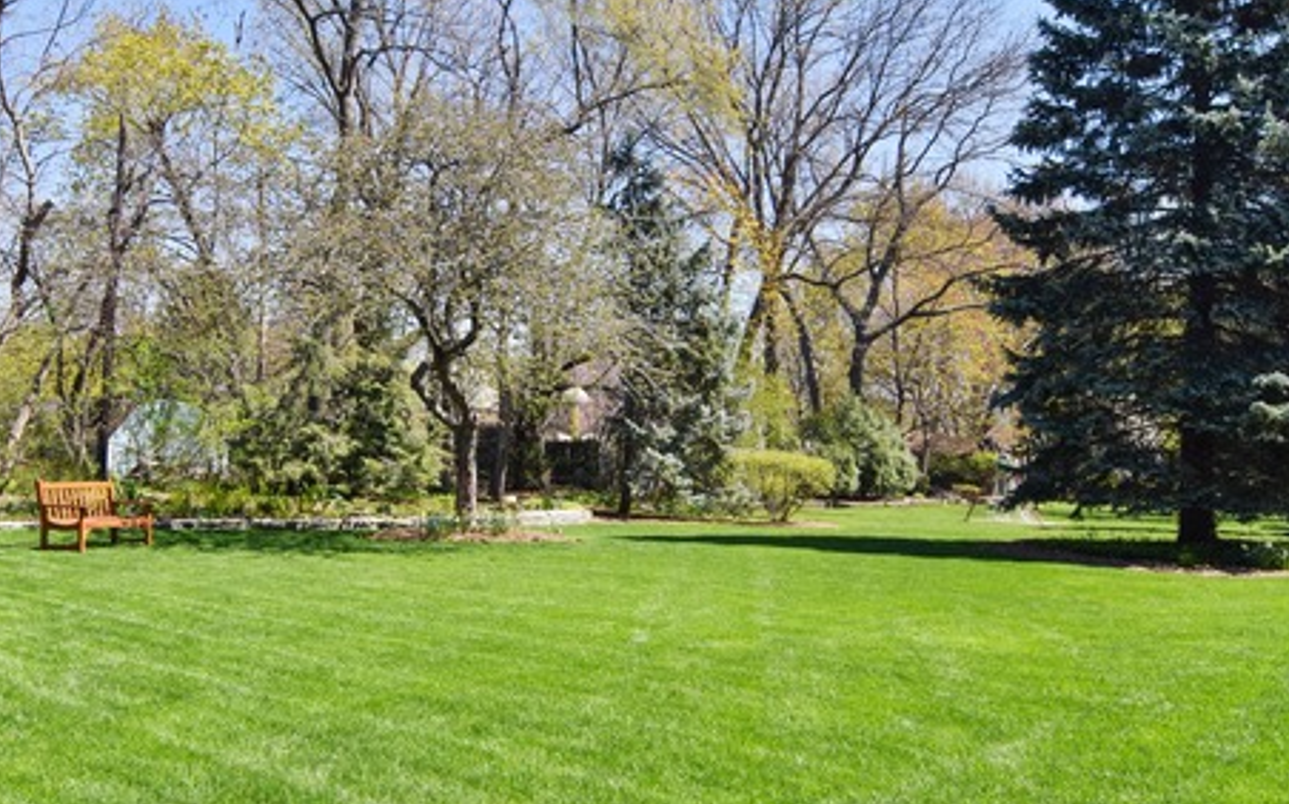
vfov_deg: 47.3
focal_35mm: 26
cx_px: 428
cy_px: 480
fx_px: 913
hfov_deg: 68.4
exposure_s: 1/200
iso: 200
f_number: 10
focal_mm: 12
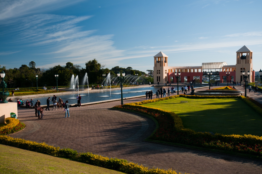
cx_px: 131
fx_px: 262
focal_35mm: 36
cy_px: 87
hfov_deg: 53.2
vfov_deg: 36.8
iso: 200
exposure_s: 1/80
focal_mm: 24
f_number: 8
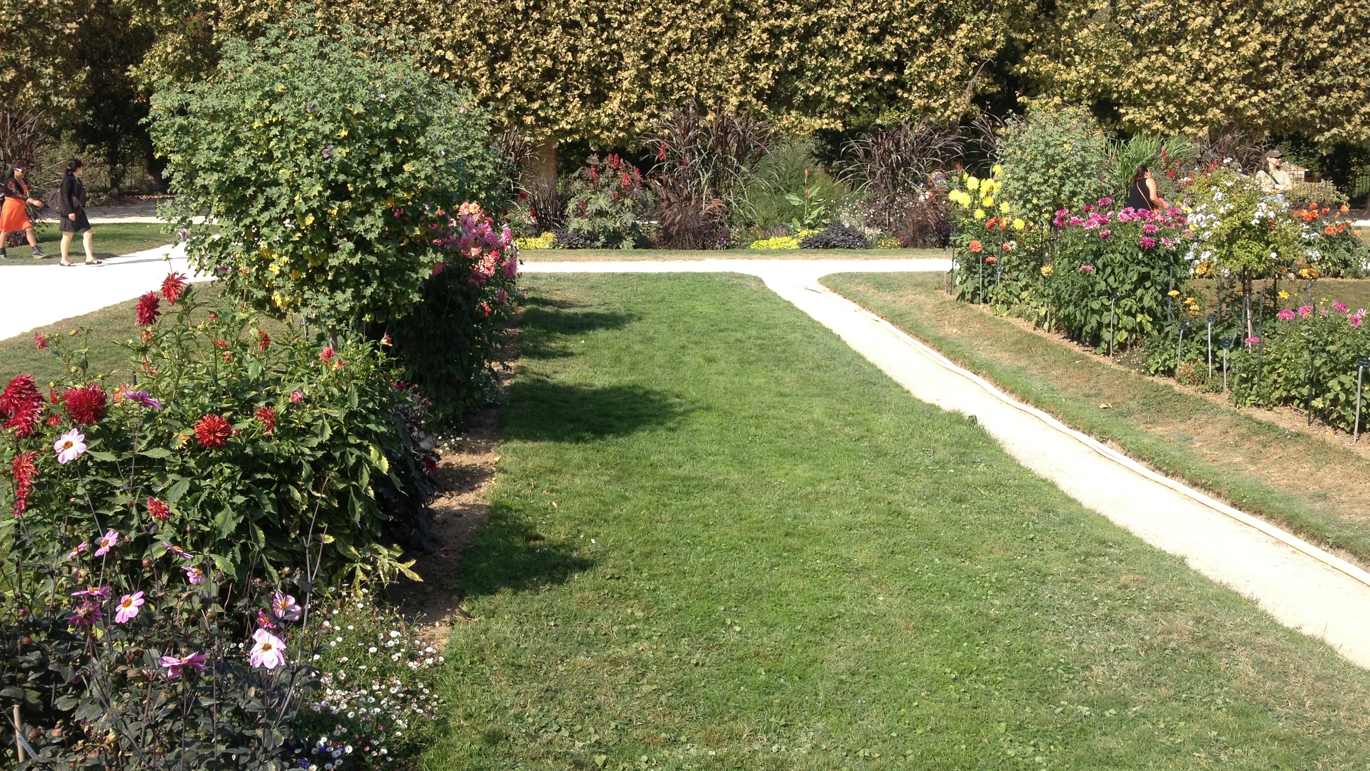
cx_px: 682
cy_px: 269
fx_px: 1417
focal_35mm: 39
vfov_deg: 30.2
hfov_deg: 51.6
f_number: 2.4
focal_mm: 4.28
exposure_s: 1/767
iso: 50
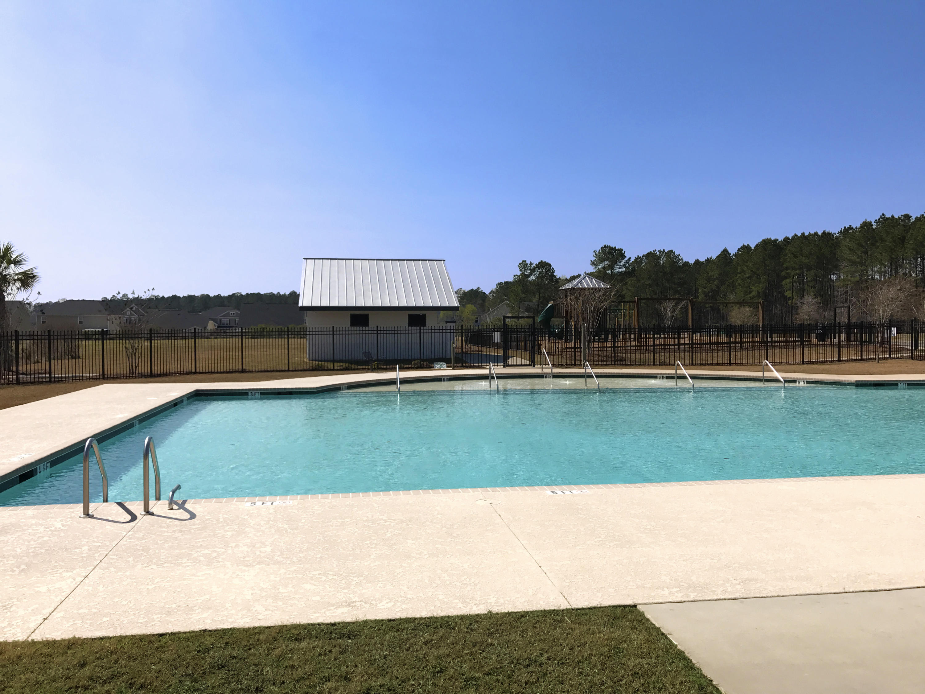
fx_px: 748
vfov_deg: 49.7
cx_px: 462
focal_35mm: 28
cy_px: 347
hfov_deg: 63.4
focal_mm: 3.99
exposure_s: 1/4167
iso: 20
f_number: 1.8
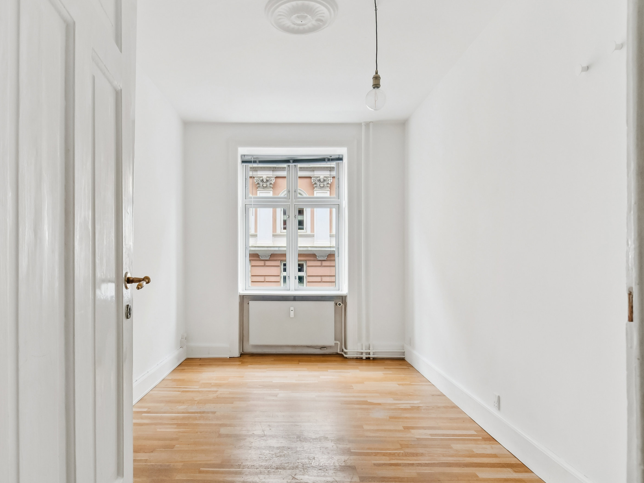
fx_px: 409
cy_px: 258
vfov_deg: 61.0
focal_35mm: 22
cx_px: 279
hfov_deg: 76.0
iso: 250
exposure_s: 1/2
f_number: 10
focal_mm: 12
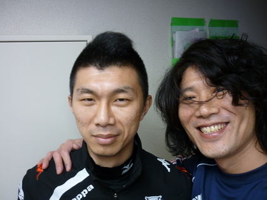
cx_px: 134
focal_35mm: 33
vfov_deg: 42.9
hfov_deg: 55.4
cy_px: 100
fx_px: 255
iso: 125
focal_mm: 5.5
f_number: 2.8
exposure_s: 1/30
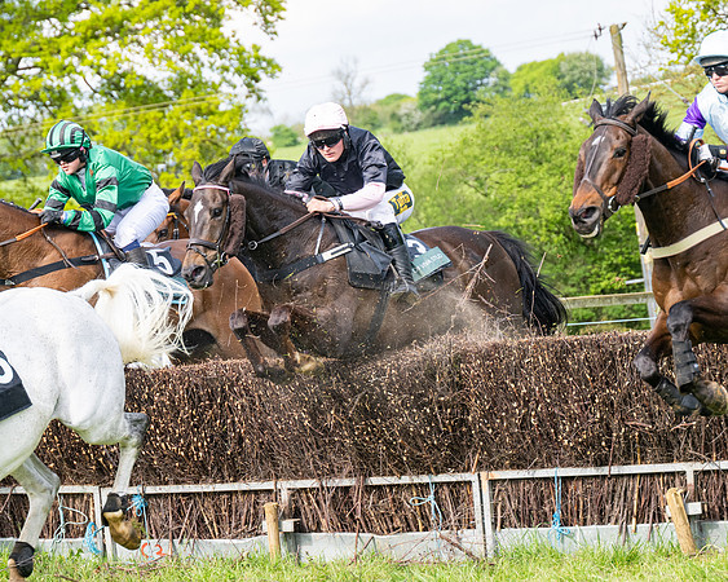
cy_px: 291
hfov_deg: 11.6
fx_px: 3567
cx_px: 291
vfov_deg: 9.3
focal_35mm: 166
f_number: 4
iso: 400
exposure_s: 1/1600
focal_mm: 98
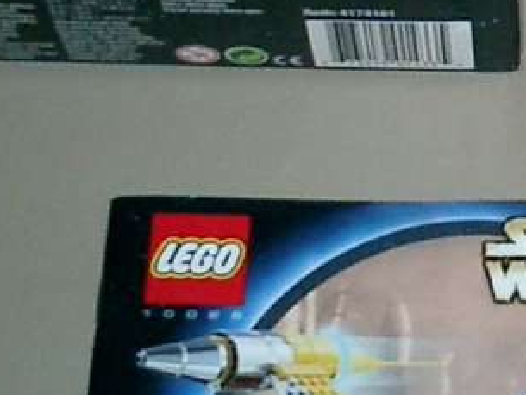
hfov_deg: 12.7
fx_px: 2295
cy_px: -66
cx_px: 645
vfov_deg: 9.7
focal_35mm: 151
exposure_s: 1/30
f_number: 3.2
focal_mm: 7.5
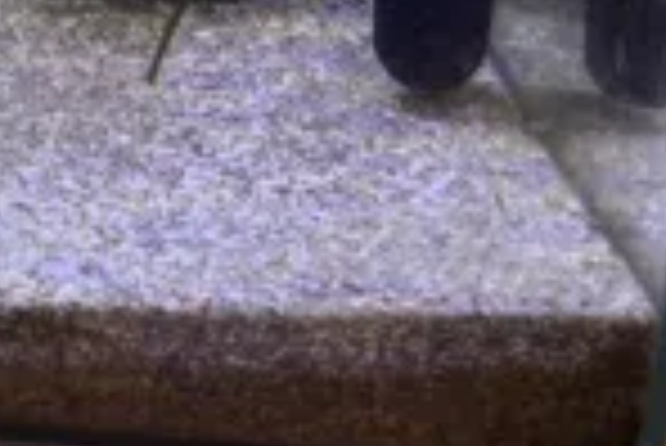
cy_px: -550
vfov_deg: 10.4
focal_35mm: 117
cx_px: -540
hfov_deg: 15.1
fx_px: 2167
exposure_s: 1/50
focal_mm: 5.96
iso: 100
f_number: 1.6
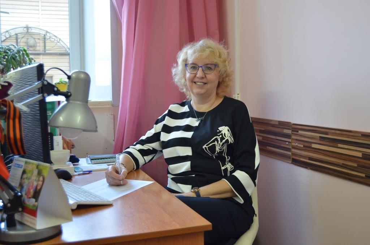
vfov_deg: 34.1
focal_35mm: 39
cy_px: 122
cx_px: 185
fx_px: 400
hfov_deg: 49.6
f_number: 4
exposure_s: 1/50
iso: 800
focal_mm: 26
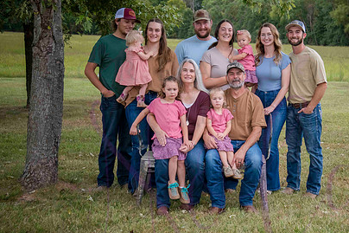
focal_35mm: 69
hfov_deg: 29.0
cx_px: 236
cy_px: 113
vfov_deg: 19.7
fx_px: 669
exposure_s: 1/640
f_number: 4.2
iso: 400
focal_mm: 48
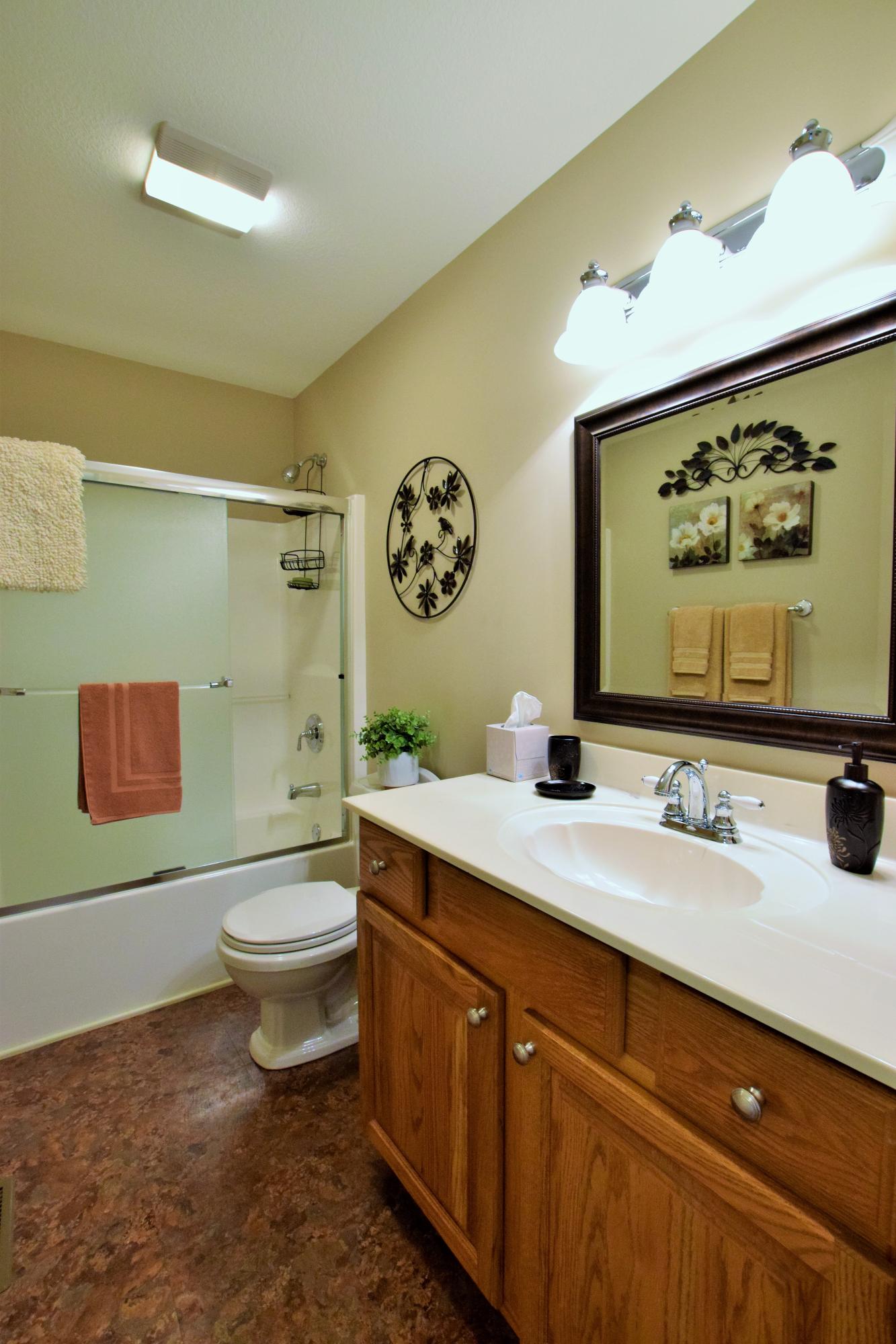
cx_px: 448
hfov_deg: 77.3
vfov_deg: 100.4
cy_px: 672
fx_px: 560
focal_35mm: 15
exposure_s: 1/40
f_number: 7.1
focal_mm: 10
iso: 2000
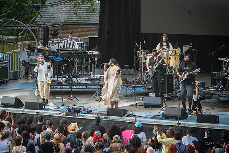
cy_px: 72
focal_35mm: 160
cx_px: 108
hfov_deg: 12.8
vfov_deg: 8.6
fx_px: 1018
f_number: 4.5
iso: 1000
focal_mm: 150
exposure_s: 1/320
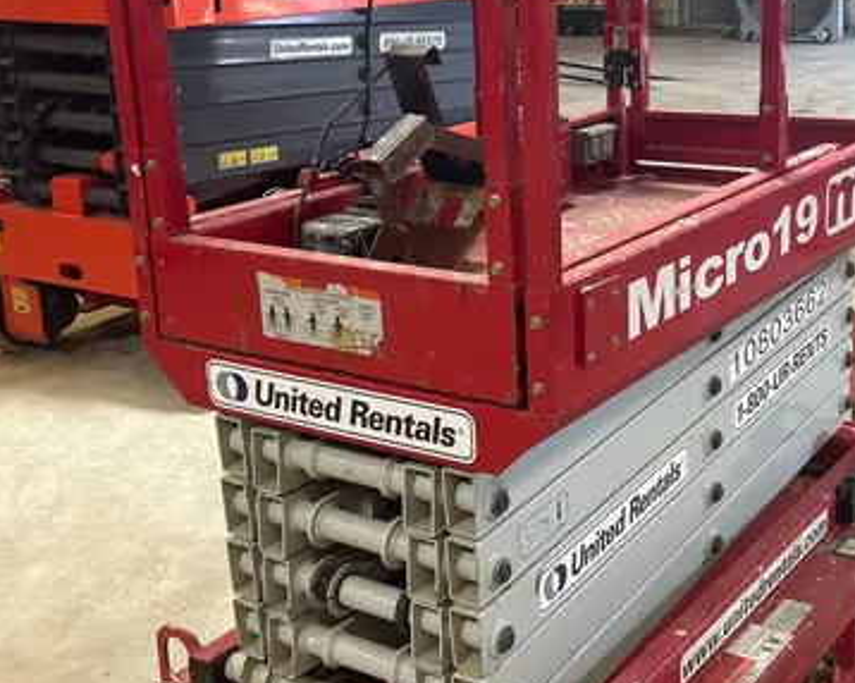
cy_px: 252
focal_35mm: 52
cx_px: 537
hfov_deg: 35.8
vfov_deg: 29.0
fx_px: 1315
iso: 100
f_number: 1.5
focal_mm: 5.7
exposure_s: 1/60
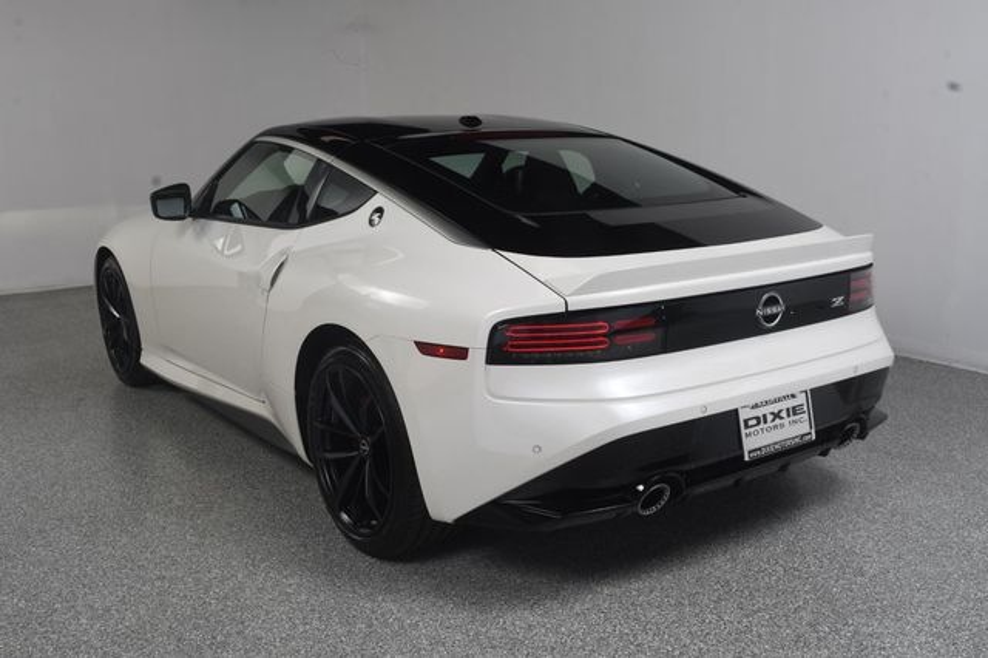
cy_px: 329
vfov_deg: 36.8
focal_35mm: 36
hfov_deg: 53.2
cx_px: 494
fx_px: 987
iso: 100
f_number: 13
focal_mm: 24
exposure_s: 1/160
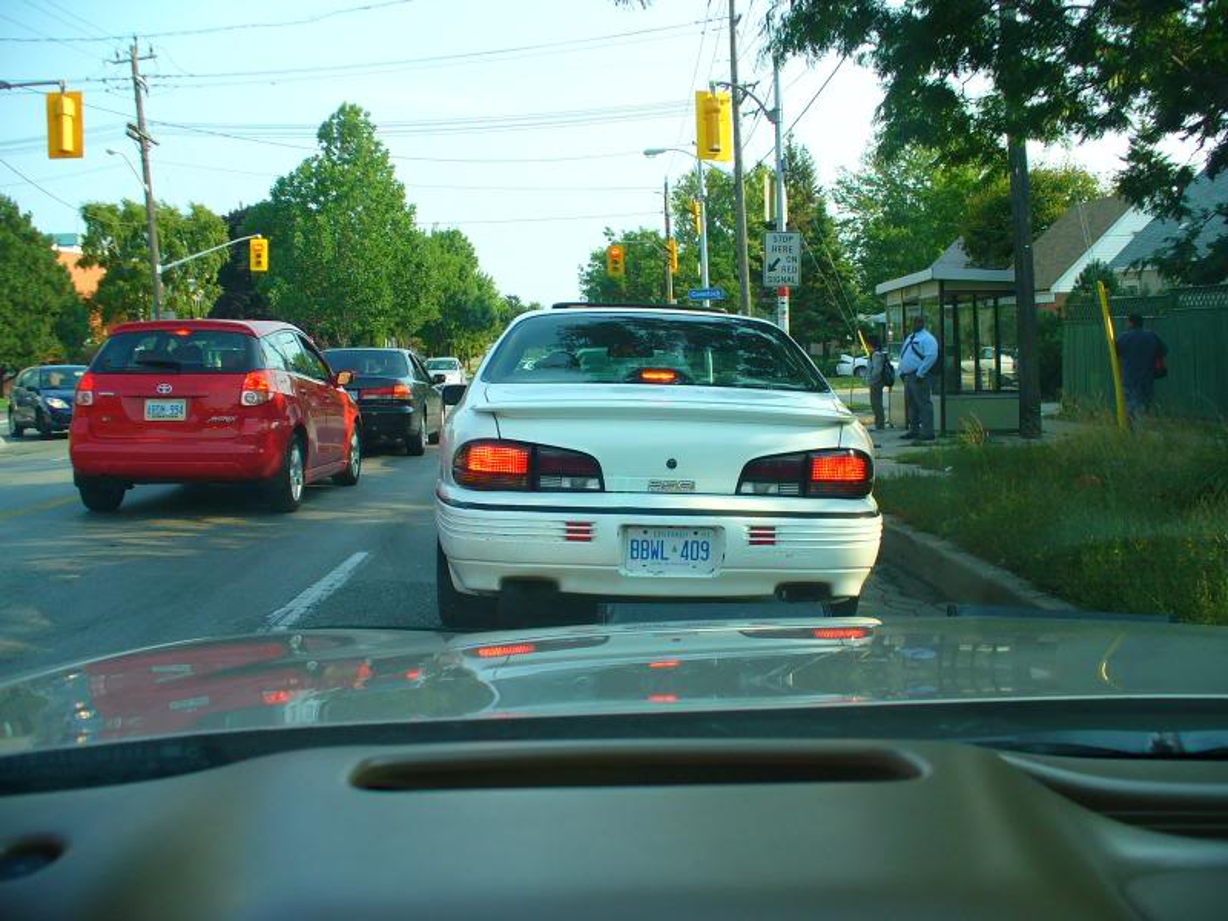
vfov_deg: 38.7
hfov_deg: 50.1
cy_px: 460
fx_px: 1313
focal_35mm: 37
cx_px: 614
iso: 64
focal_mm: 6.1
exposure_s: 1/320
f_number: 2.8
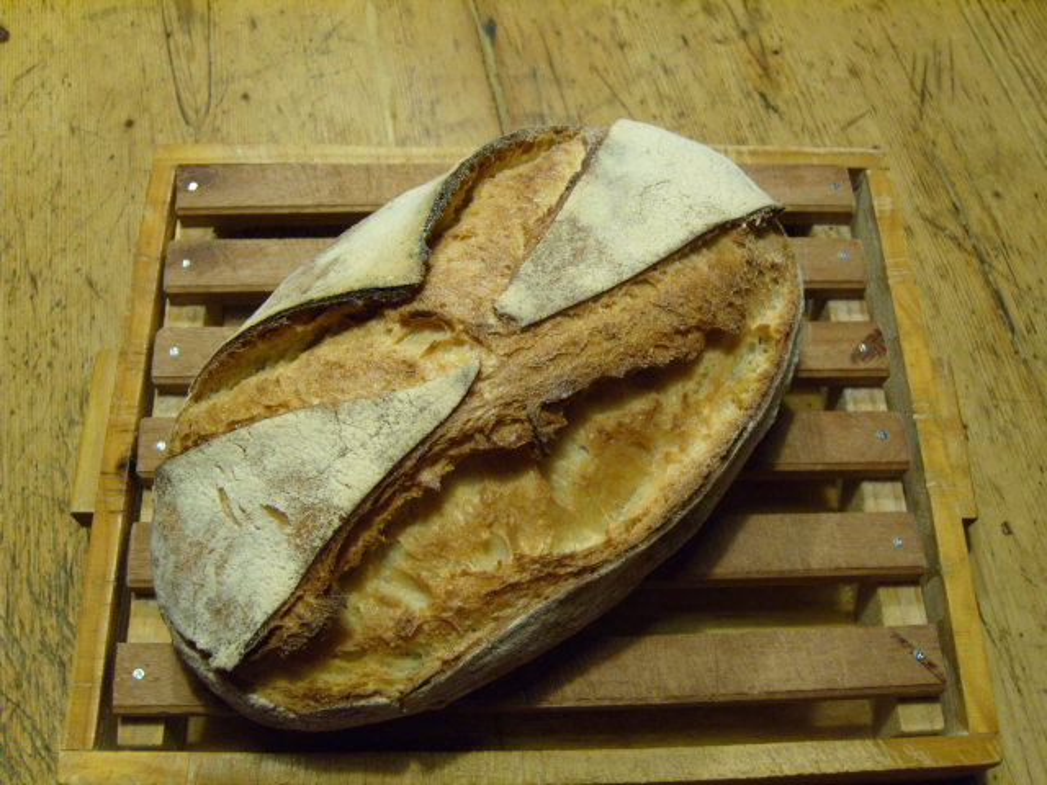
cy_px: 392
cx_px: 524
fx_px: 1059
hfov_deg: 52.6
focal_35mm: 35
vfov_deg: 40.7
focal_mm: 7.4
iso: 200
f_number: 2.8
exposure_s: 1/8
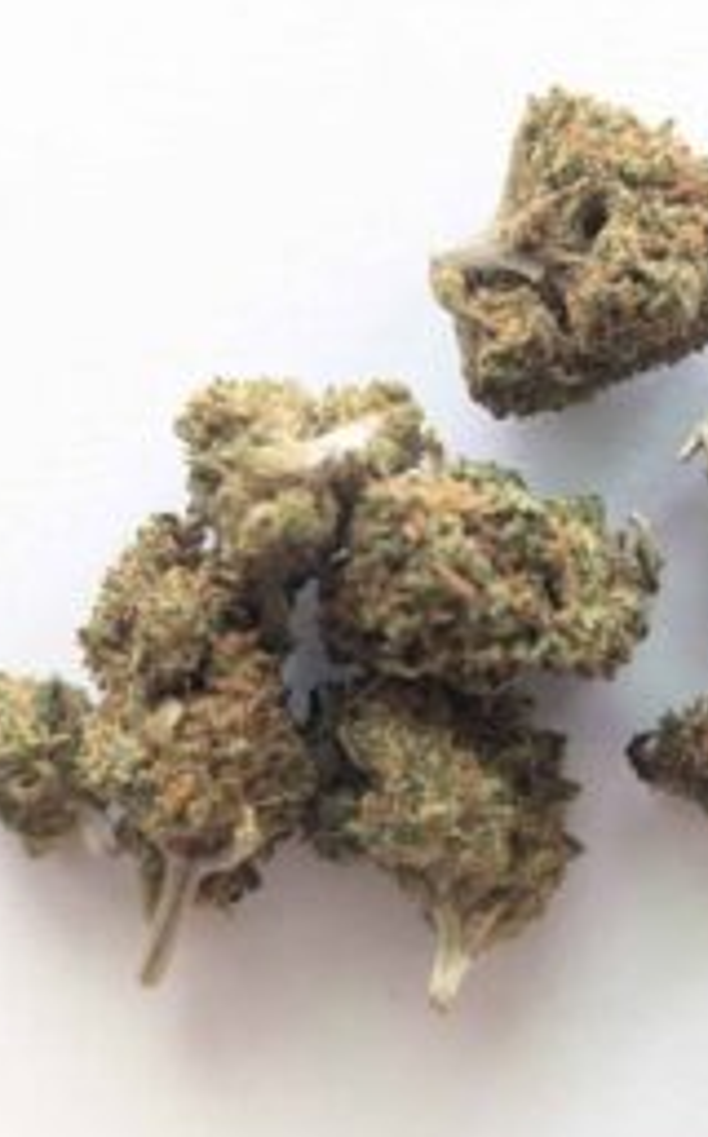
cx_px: 522
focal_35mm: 79
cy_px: 509
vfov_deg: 26.2
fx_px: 2446
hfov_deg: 16.4
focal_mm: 6.81
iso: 531
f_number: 1.85
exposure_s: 1/65.5
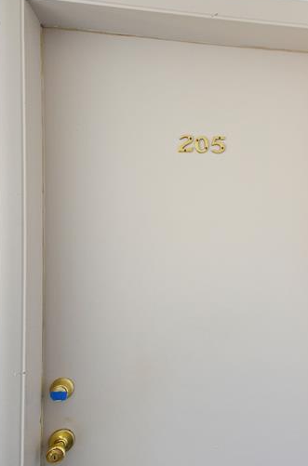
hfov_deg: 53.6
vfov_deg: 76.2
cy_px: 228
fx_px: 297
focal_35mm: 23
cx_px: 208
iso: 400
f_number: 4
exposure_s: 1/60
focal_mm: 10
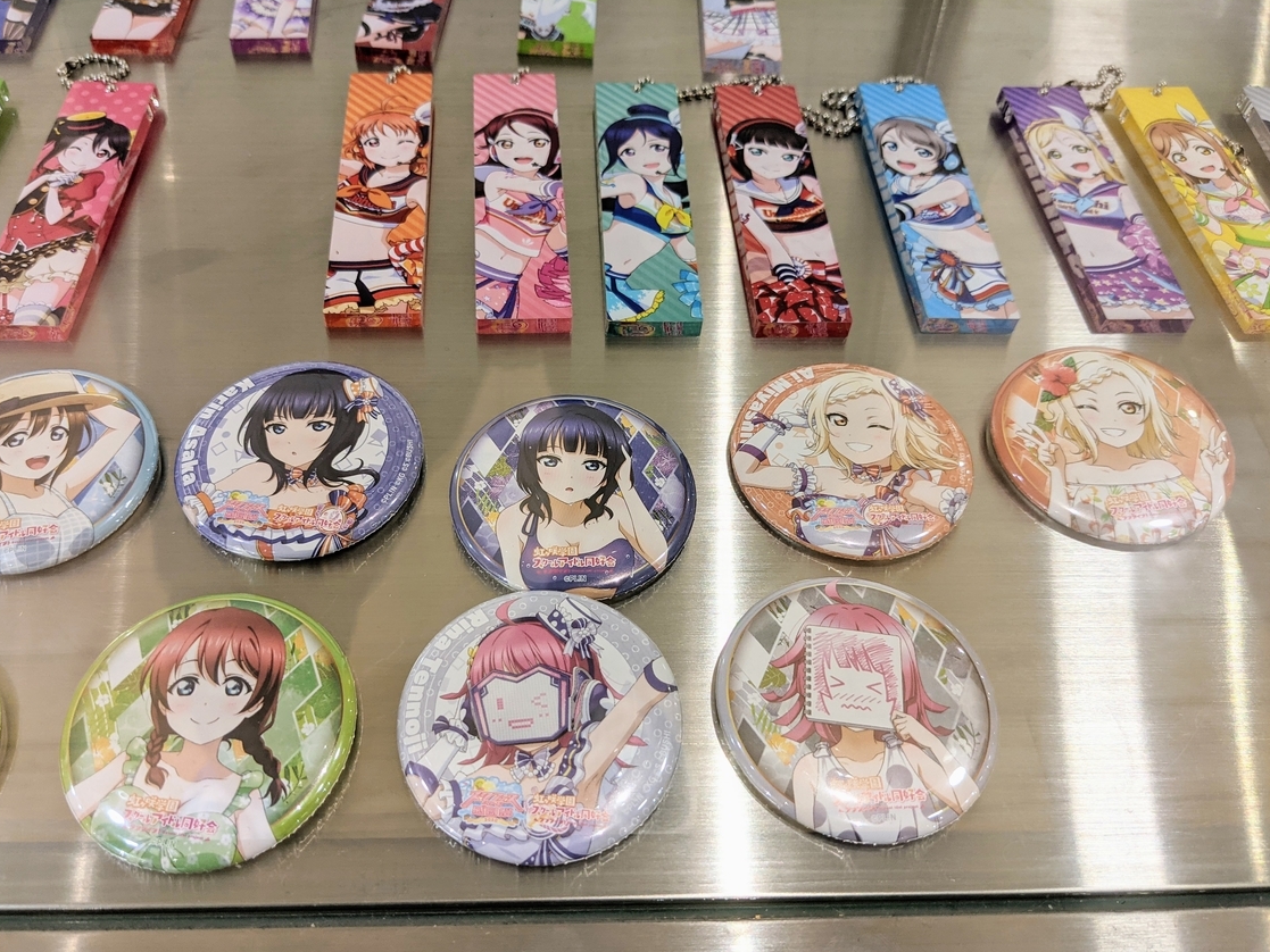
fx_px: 1064
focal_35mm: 29
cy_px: 506
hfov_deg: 61.6
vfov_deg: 48.2
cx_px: 595
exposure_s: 1/99.9
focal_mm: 4.38
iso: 56
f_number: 1.73
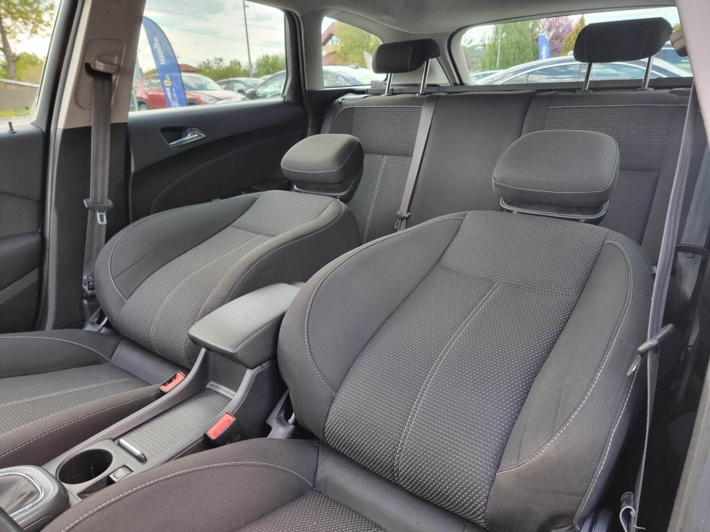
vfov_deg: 56.8
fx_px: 492
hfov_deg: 71.6
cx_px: 355
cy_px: 266
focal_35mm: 24
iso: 100
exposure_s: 1/100
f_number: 1.8
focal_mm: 6.7
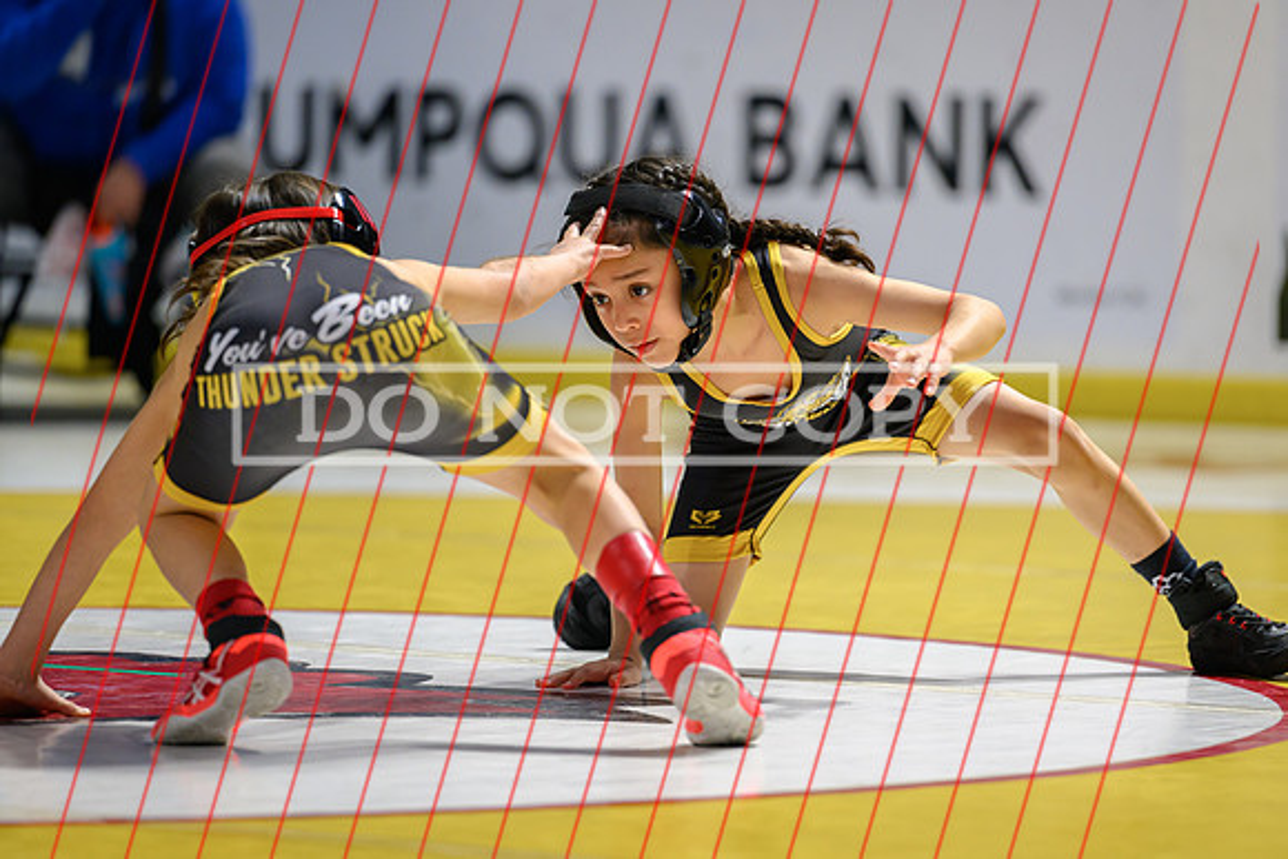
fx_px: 8189
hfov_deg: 9.0
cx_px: 654
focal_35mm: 229
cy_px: 373
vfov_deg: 6.0
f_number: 2.8
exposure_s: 1/800
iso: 2200
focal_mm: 200
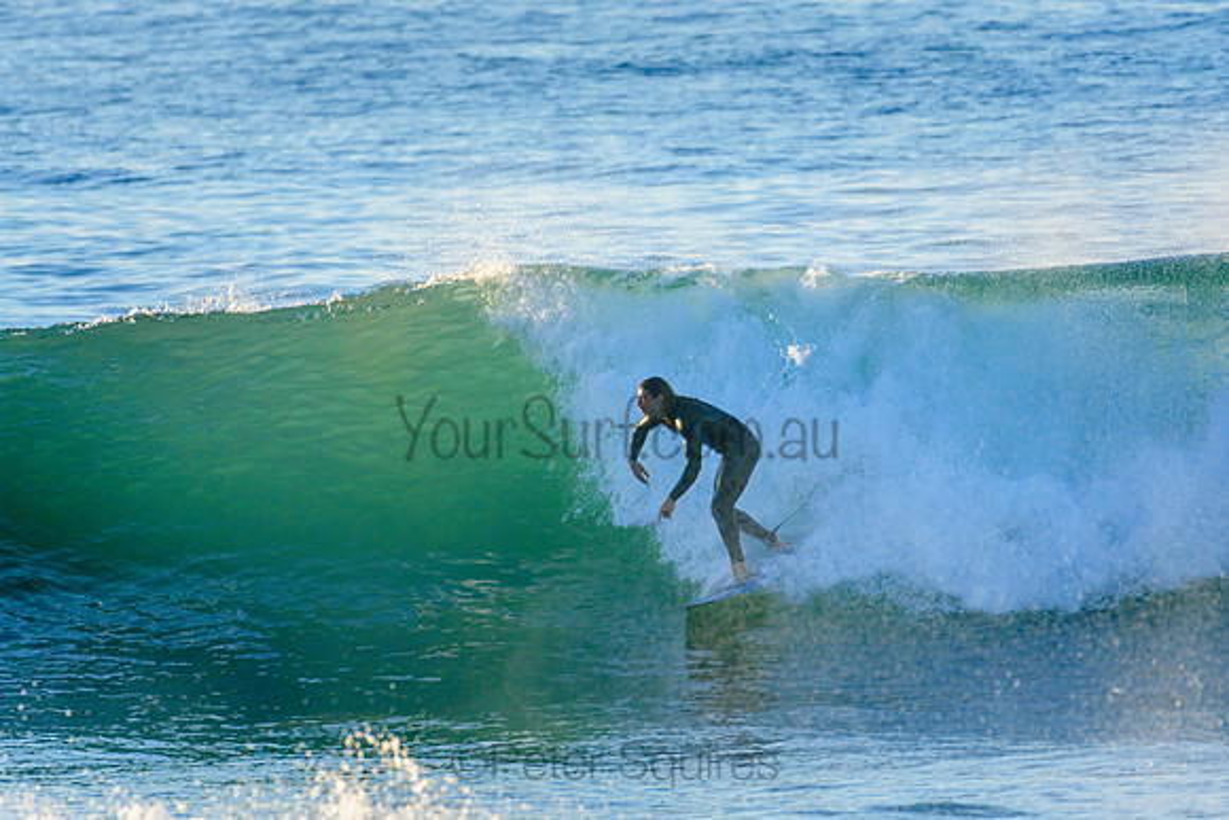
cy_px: 410
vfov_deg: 1.8
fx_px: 25616
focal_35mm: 750
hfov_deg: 2.7
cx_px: 614
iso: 640
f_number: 5.6
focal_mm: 500
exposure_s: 1/2000
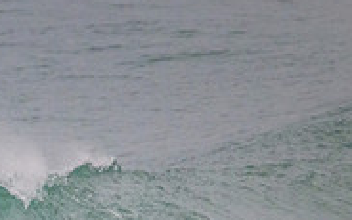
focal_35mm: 2566
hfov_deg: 0.8
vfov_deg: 0.5
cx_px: -71
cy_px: 297
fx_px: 24616
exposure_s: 1/1250
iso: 3200
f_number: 11
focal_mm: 800
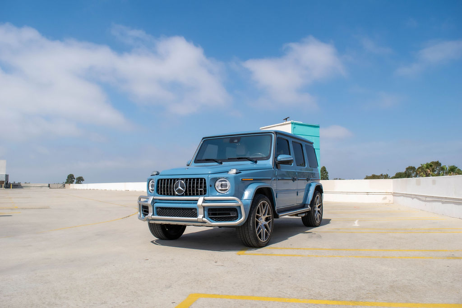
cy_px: 154
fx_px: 347
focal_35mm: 27
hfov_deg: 67.4
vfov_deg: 47.9
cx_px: 231
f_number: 8
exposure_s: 1/2000
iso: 400
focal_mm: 18
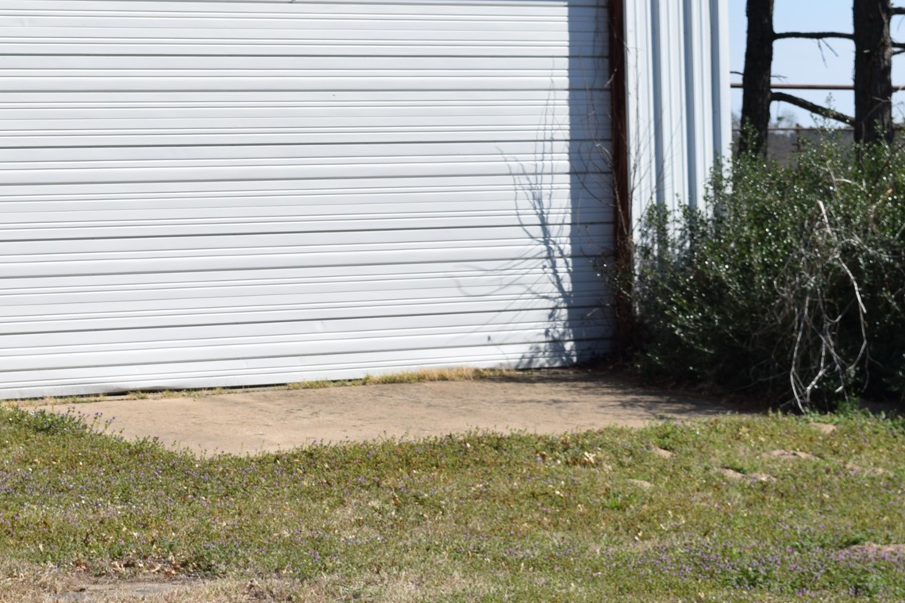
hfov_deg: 16.9
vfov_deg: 11.4
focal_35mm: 120
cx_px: 191
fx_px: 3016
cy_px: 229
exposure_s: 1/500
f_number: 11
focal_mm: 42
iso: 200
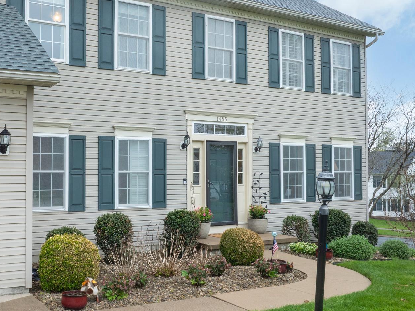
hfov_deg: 47.0
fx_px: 467
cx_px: 132
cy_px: 161
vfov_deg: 36.8
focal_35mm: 39
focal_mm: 12.29
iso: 200
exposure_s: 1/80
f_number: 6.3
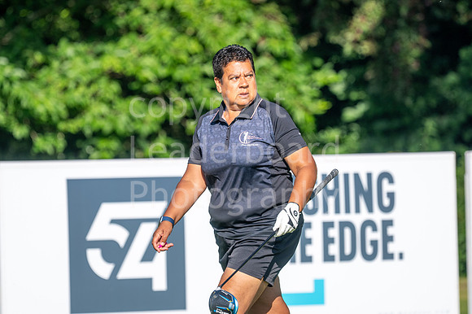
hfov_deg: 4.6
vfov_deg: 3.1
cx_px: 236
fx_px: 5896
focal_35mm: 450
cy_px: 157
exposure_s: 1/1250
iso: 200
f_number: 5
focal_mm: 300
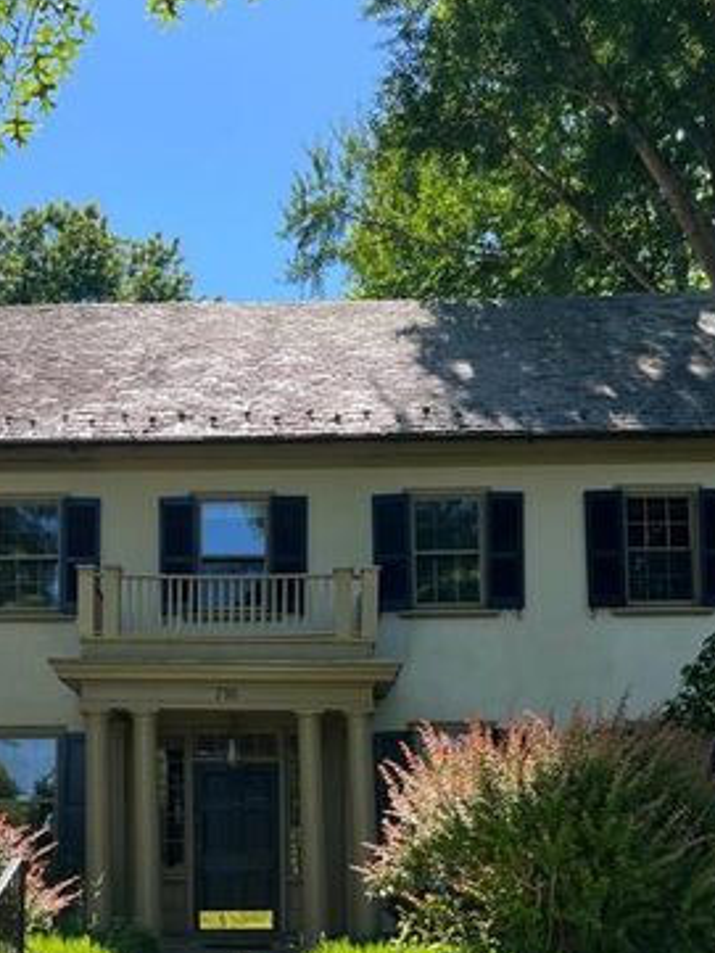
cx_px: 253
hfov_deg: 30.1
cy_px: 733
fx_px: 1321
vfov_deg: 38.5
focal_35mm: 48
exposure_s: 1/605
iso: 50
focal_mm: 5.1
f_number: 1.6
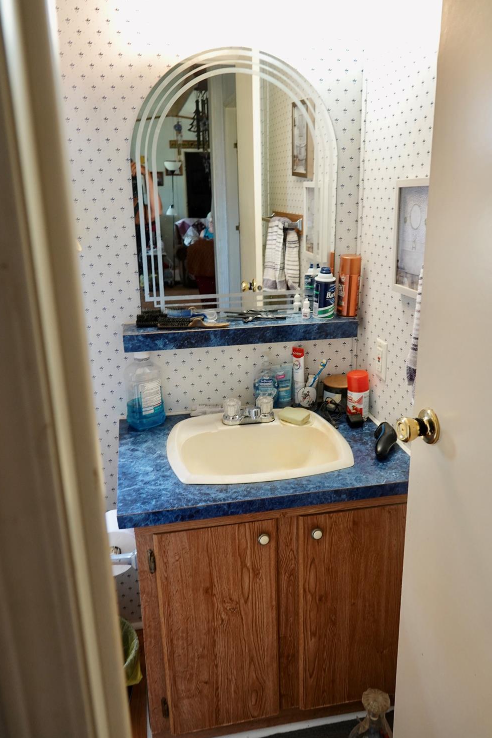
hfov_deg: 49.6
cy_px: 366
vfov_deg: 69.4
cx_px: 245
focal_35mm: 26
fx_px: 533
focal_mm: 9.3
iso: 250
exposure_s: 1/30
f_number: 2.5
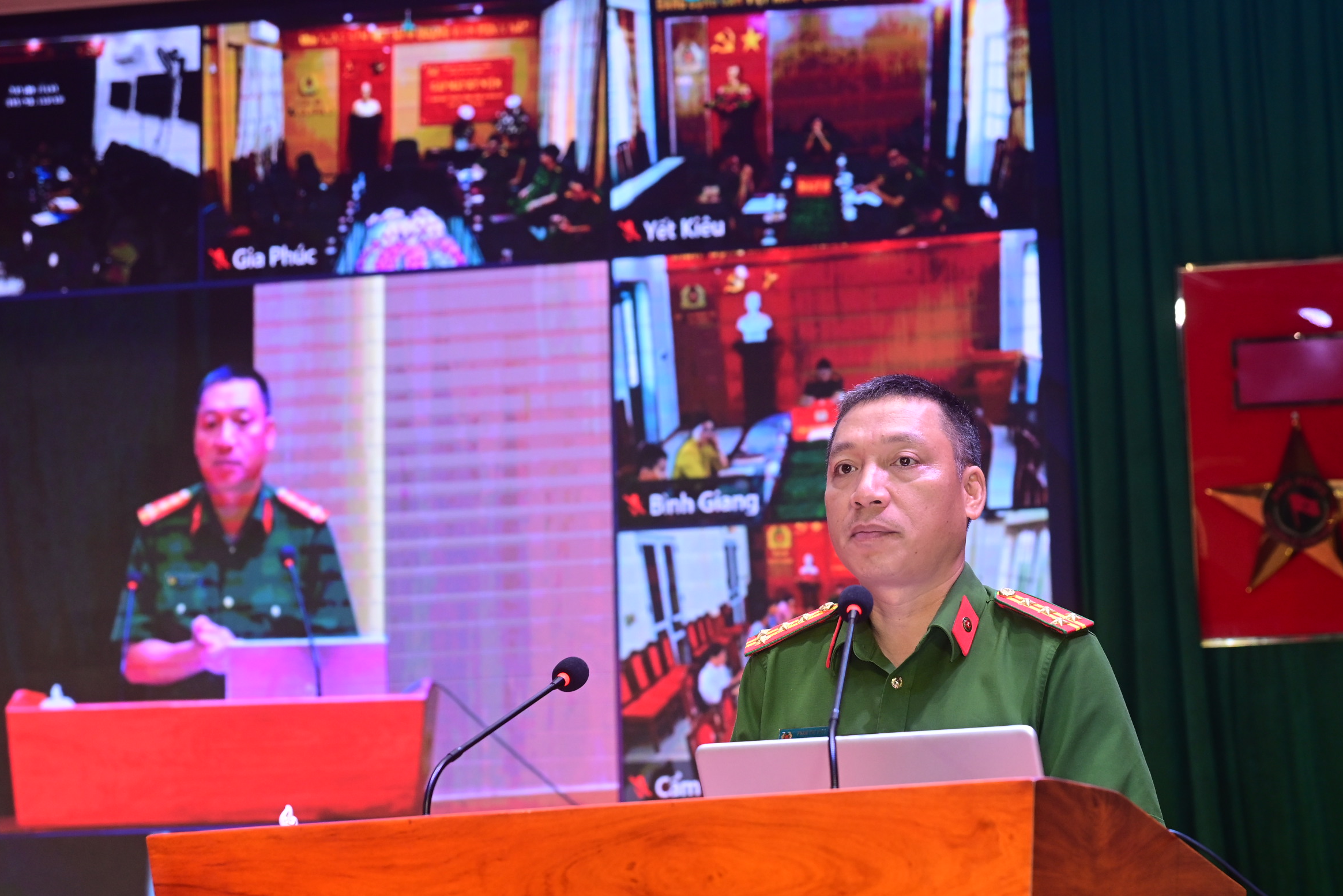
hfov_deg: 27.3
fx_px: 2761
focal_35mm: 74
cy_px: 572
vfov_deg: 18.4
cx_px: 704
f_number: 4
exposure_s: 1/160
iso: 1250
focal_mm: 57
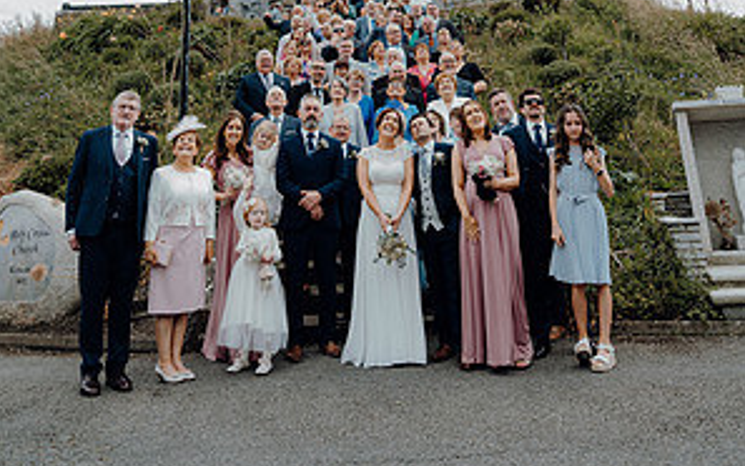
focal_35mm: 37
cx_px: 371
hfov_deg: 52.7
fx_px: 752
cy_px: -78
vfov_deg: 30.0
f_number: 2.8
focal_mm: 24
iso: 125
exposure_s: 1/400
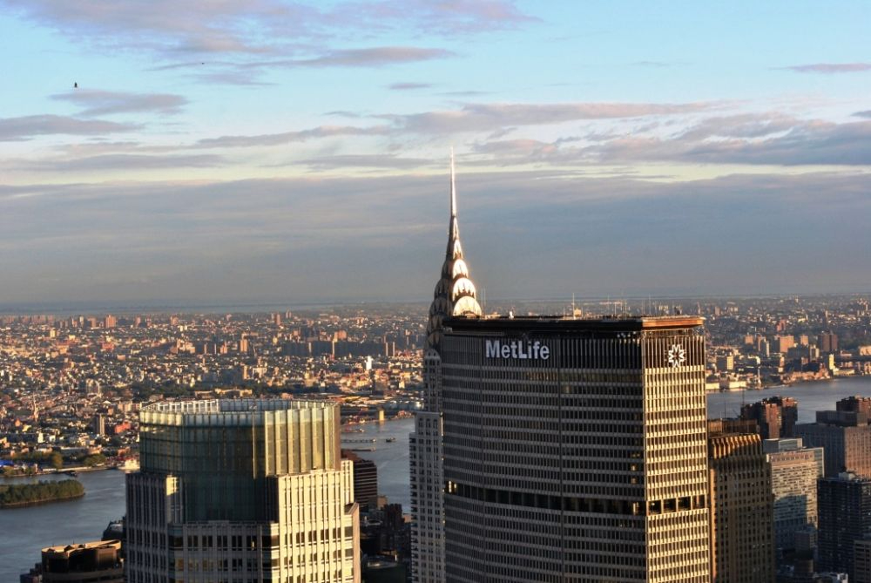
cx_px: 436
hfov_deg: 24.6
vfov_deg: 16.6
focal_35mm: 82
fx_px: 1998
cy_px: 292
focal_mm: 55
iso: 200
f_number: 10
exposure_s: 1/200
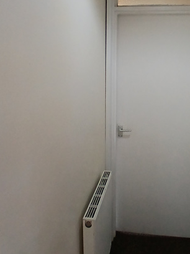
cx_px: 127
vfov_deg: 58.7
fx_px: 220
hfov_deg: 46.1
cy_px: 87
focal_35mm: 30
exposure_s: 1/50
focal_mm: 1.4
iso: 100
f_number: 2.2
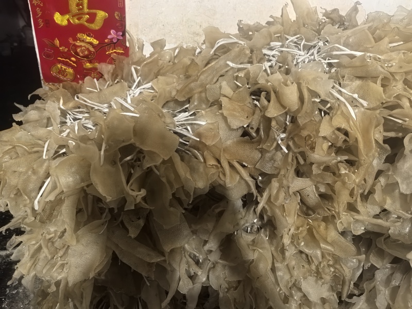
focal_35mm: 27
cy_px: 154
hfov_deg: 65.3
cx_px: 206
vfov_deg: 51.4
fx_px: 321
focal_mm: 6.98
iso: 1250
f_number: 1.4
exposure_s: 1/25
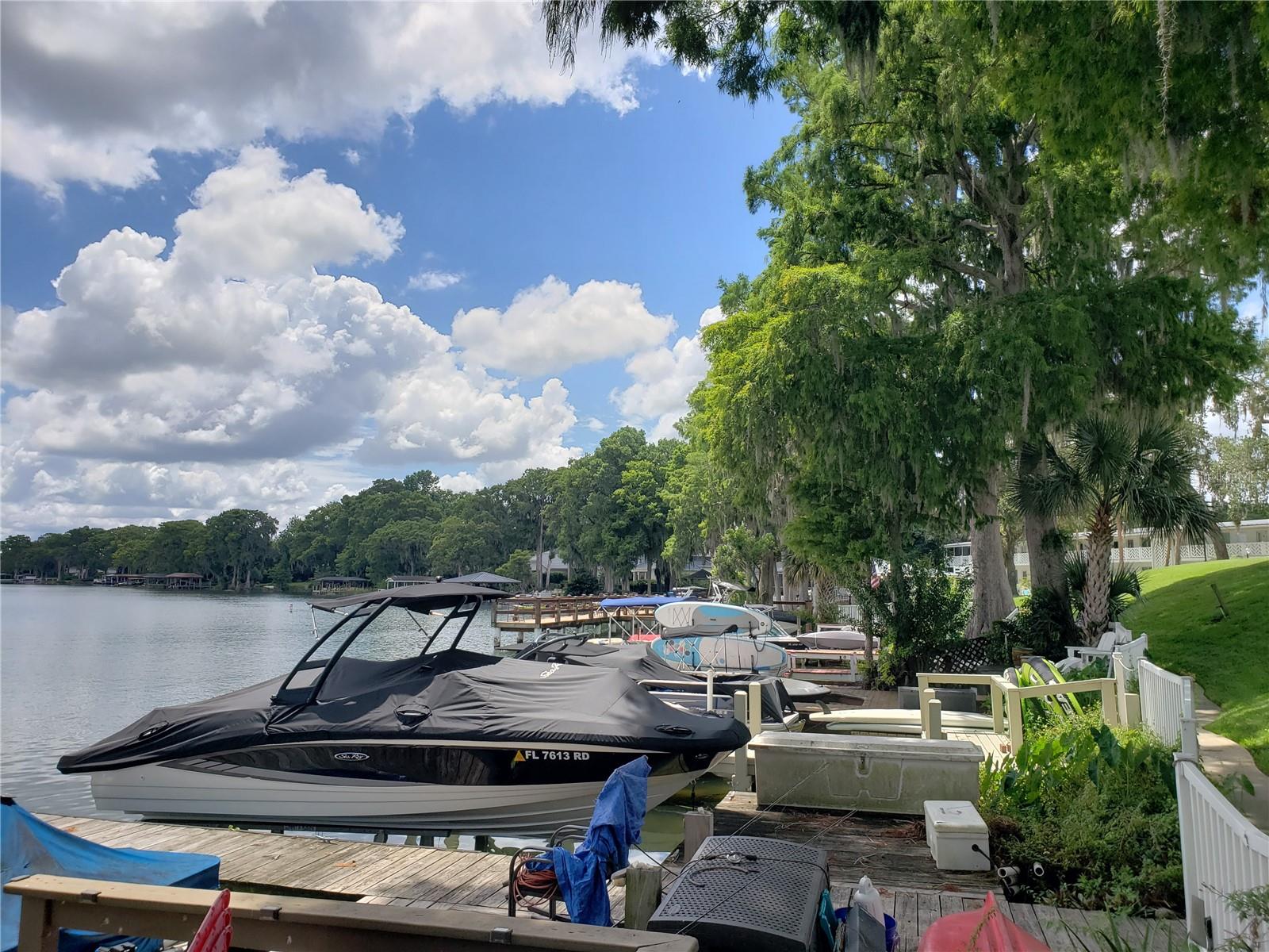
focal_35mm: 26
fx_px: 953
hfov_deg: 67.3
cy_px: 476
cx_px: 634
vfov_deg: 53.1
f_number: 2.4
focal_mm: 4.3
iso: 50
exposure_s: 1/1873
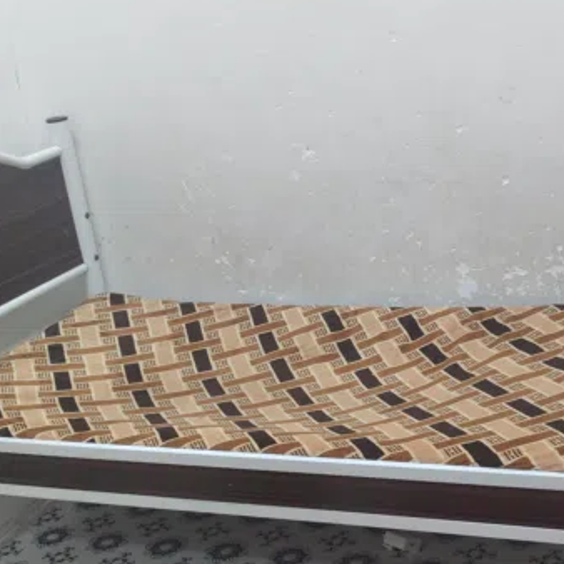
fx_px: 1235
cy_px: 350
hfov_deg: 25.7
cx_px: 342
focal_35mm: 67
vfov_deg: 25.7
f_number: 1.75
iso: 233
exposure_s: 1/33.3
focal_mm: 5.25
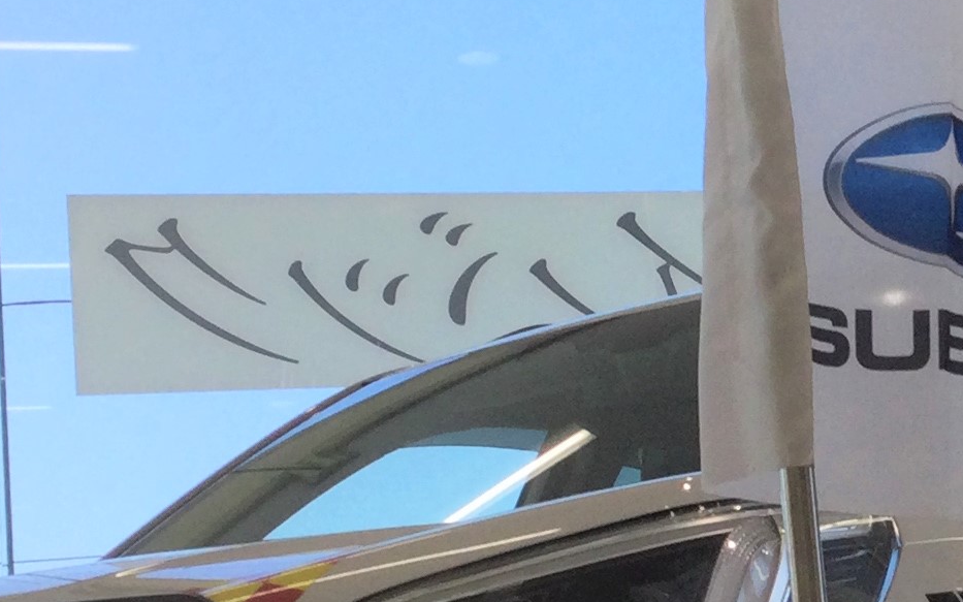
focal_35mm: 115
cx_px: 1031
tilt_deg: +15.3
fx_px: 3018
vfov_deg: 11.4
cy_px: 373
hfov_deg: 17.6
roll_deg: +5.6
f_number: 2.4
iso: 25
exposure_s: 1/471
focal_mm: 3.3
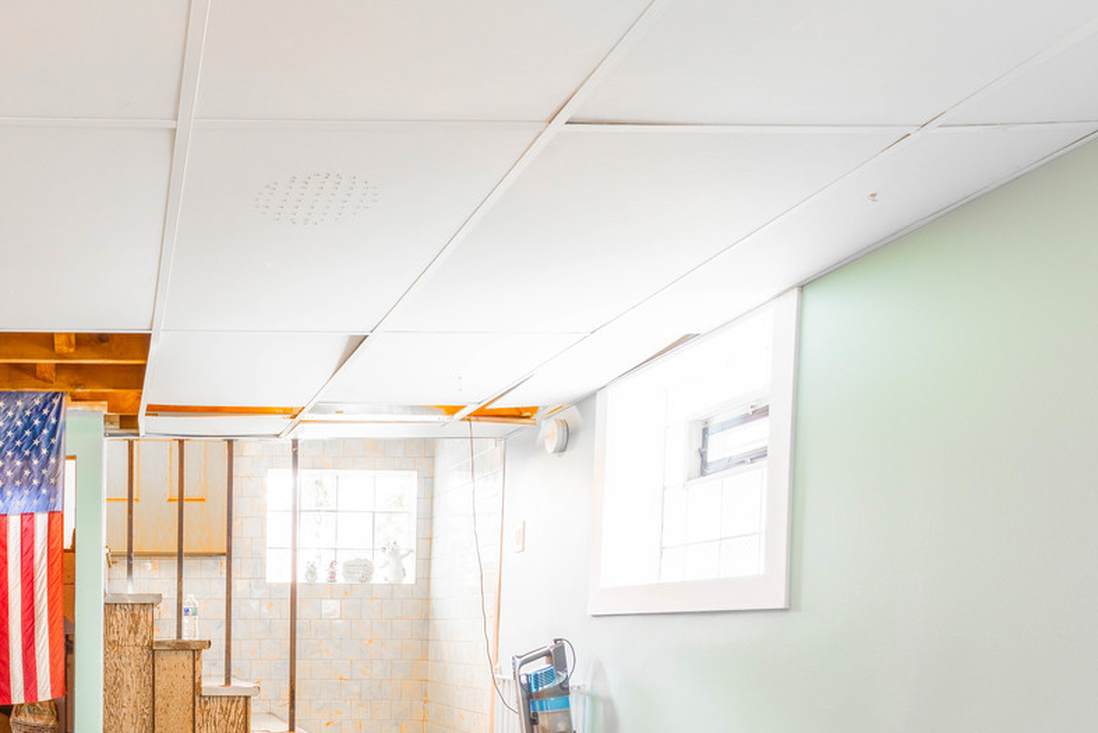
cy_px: 676
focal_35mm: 35
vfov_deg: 35.4
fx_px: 1068
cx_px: 119
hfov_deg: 48.9
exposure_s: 1/10
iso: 160
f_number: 8
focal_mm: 17
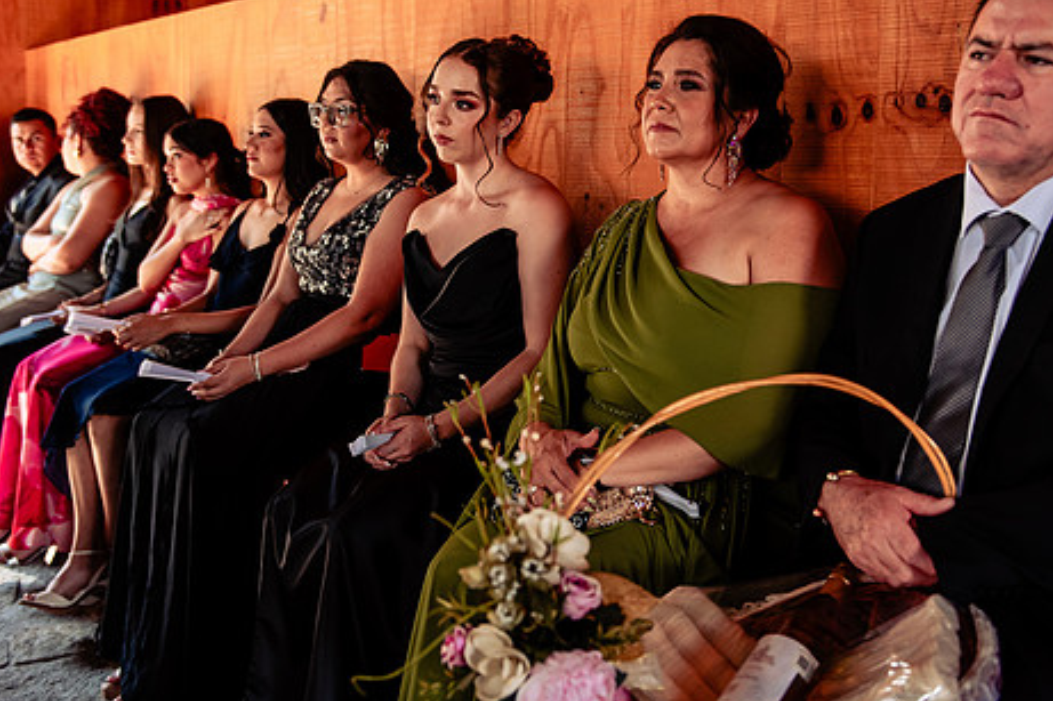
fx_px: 1199
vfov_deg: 32.5
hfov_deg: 47.4
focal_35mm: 41
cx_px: 534
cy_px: 296
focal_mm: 32
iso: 800
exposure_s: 1/400
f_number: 3.2
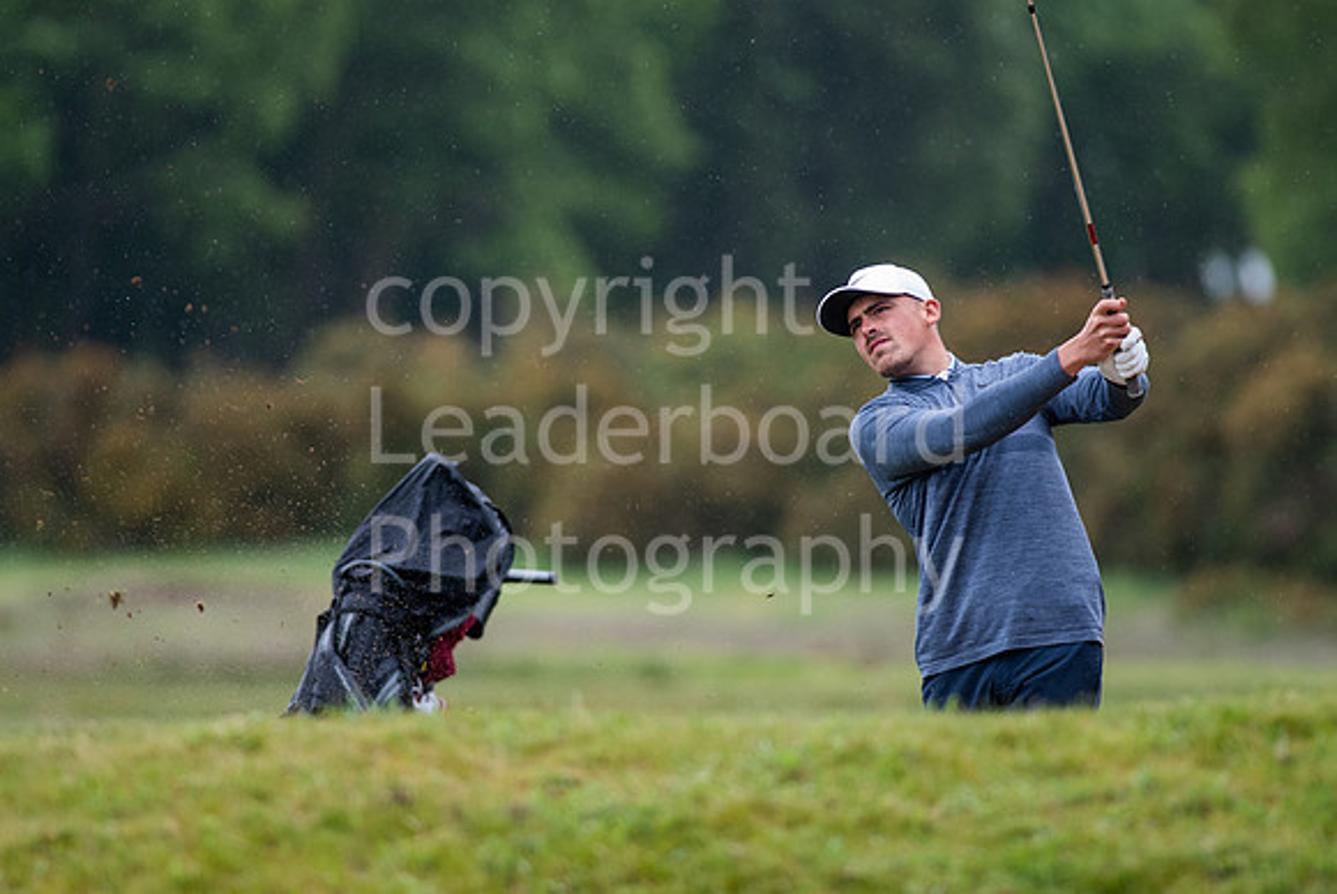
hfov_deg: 4.6
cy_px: 447
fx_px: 16780
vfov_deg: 3.1
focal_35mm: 451
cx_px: 671
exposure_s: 1/2000
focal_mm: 300
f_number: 4
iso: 800
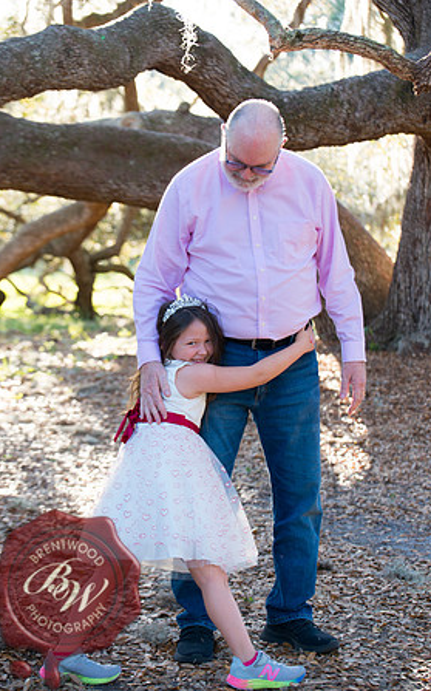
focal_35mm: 80
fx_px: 1505
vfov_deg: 25.8
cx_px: 213
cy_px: 345
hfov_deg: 16.3
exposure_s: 1/160
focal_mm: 78
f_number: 3.5
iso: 200
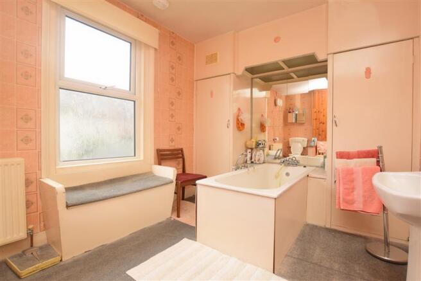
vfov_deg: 77.3
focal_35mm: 15
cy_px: 140
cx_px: 210
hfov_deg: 100.4
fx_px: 175
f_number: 5.6
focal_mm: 10
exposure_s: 1/40
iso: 400
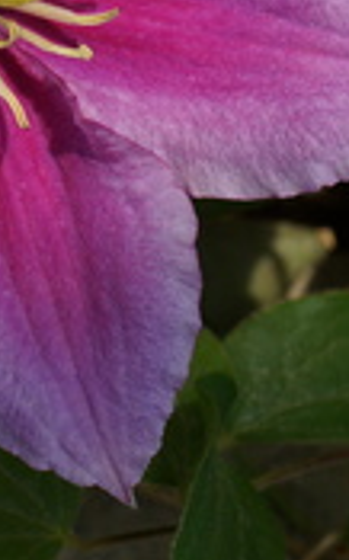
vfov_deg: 13.1
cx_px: -35
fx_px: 2395
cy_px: -30
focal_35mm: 157
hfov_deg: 8.3
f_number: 8
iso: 100
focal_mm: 30
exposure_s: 1/125
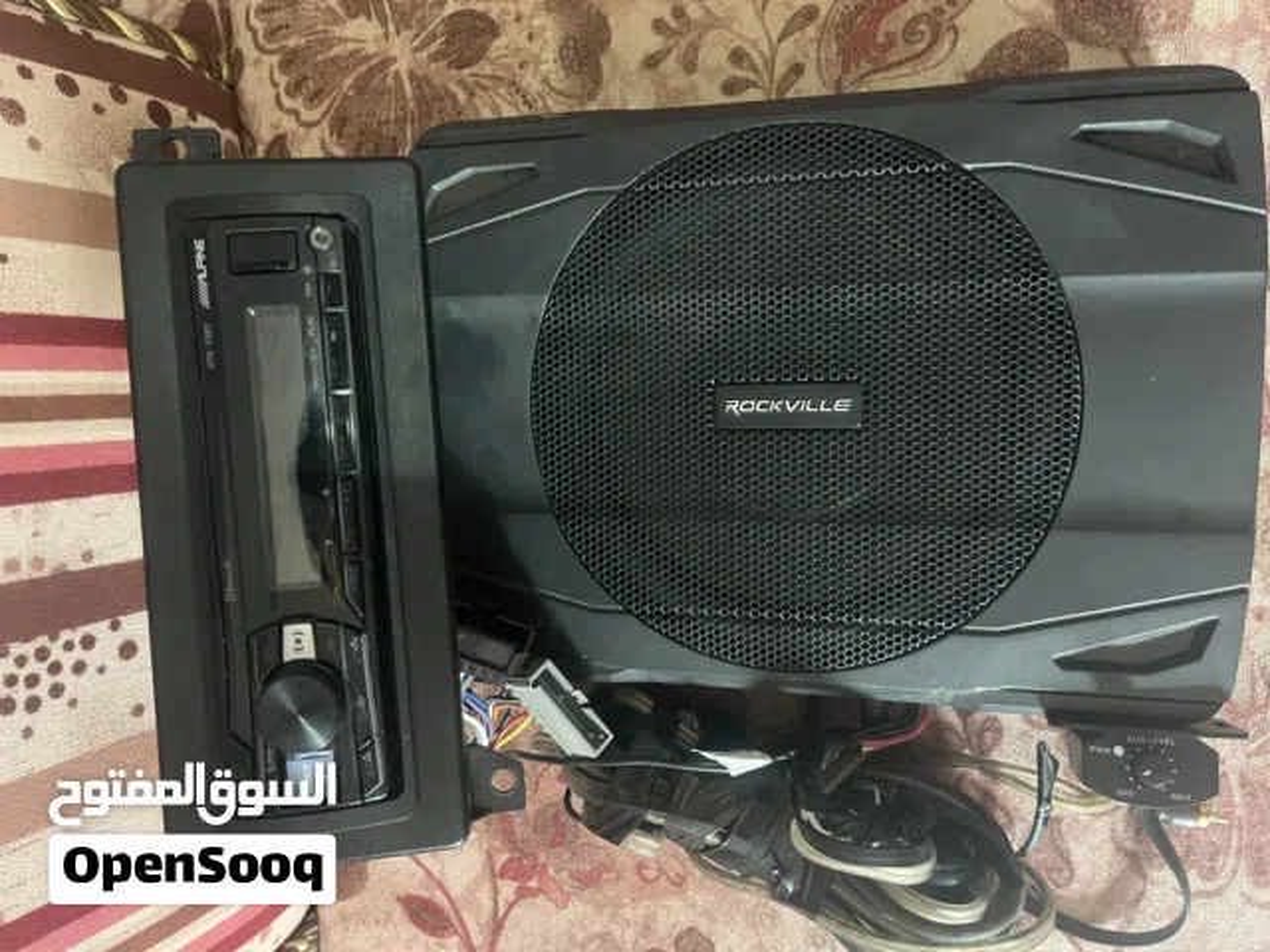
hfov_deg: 67.3
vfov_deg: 53.1
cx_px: 635
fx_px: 954
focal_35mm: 26
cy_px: 476
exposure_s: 1/25
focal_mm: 5.1
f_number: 1.6
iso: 640
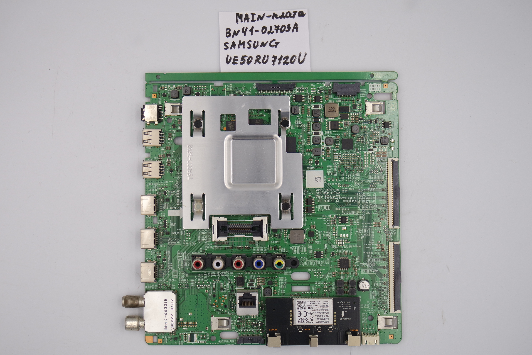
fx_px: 709
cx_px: 266
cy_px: 178
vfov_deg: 28.1
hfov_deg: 41.1
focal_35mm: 48
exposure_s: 1/125
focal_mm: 18
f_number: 4.5
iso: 160
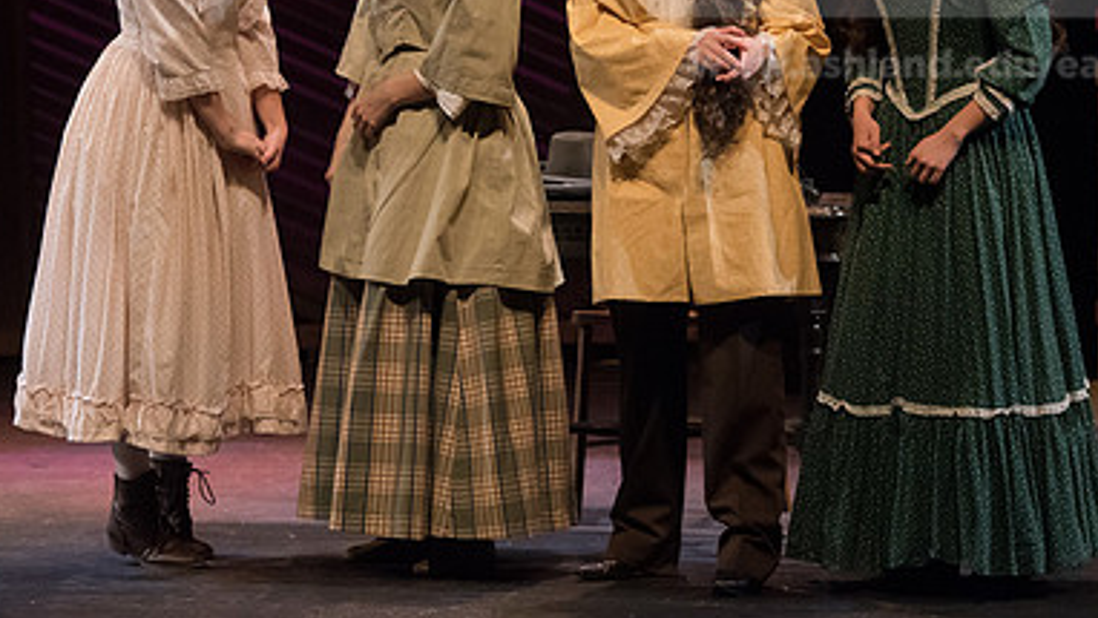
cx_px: 560
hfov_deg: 10.0
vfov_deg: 5.6
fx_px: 6261
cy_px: 125
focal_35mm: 215
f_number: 4
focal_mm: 135
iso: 5000
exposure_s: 1/400
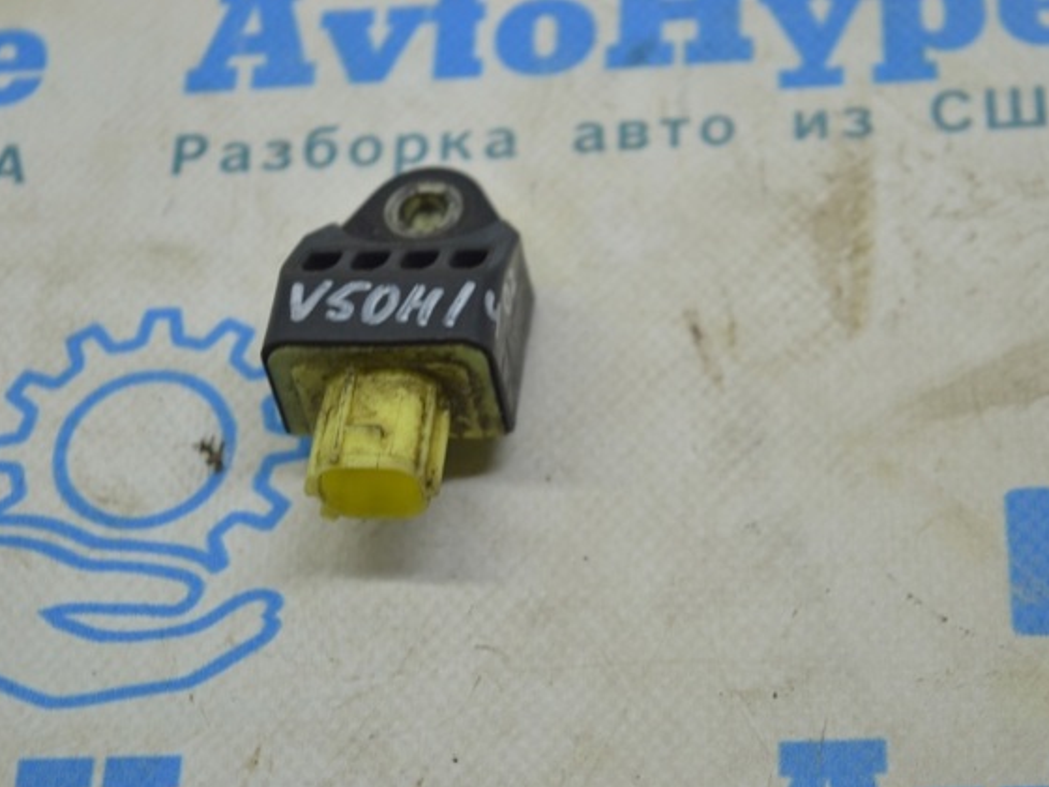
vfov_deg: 16.3
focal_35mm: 91
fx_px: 2744
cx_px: 495
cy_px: 396
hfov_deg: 21.6
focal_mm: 55
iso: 400
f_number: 5.6
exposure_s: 1/40
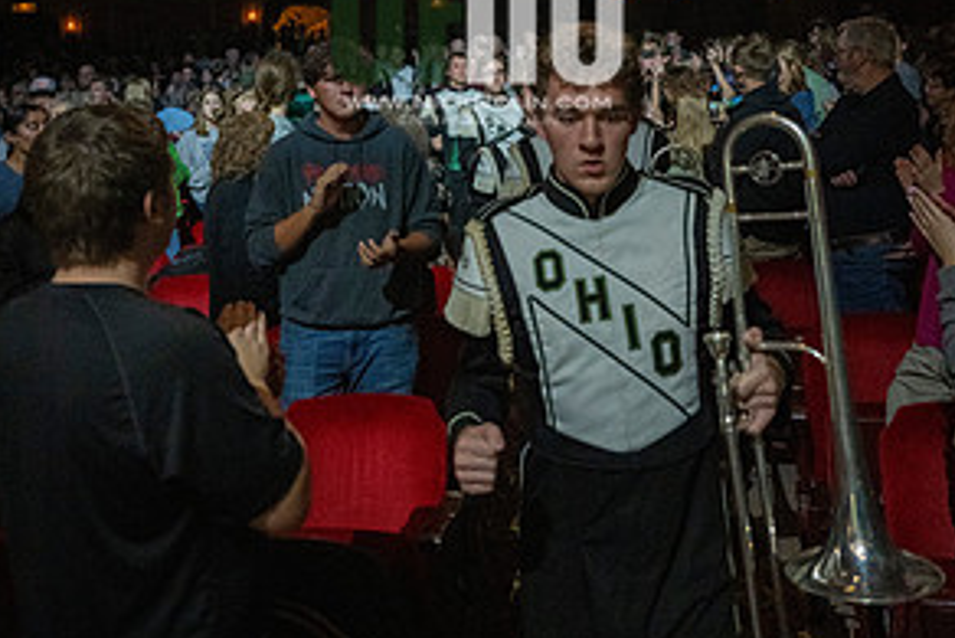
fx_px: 982
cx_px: 478
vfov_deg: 33.5
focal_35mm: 37
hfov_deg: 51.9
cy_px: 33
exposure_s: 1/500
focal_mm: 24
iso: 12800
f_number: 2.8
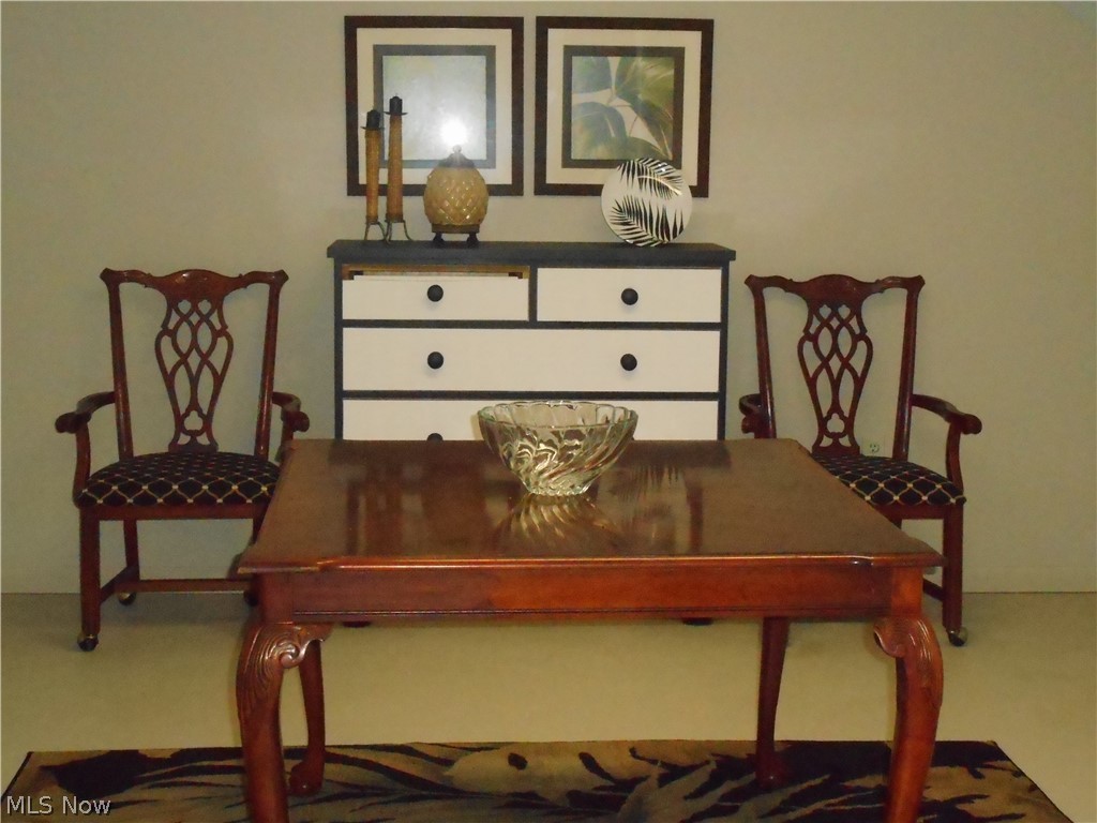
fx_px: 1870
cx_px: 548
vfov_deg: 24.8
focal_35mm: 59
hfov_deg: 32.7
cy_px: 412
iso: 1600
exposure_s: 1/60
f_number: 5.1
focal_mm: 10.5
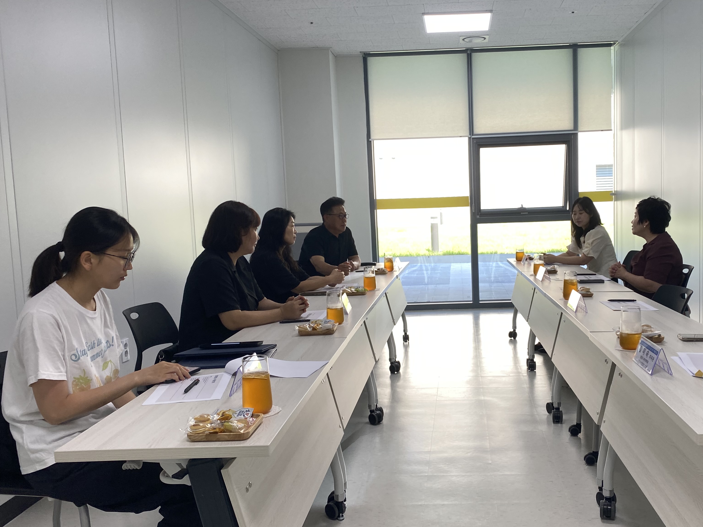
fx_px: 690
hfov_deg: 53.3
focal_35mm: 34
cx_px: 446
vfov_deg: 41.8
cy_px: 266
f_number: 1.8
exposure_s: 1/120
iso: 40
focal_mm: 4.25
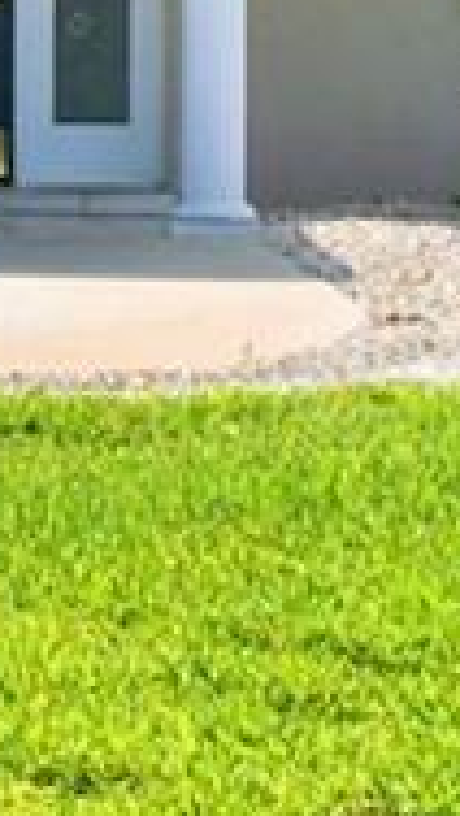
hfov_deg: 4.5
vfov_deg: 8.0
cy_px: -174
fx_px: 5801
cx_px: 74
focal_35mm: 268
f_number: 5.6
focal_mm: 20
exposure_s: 1/1000
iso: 100
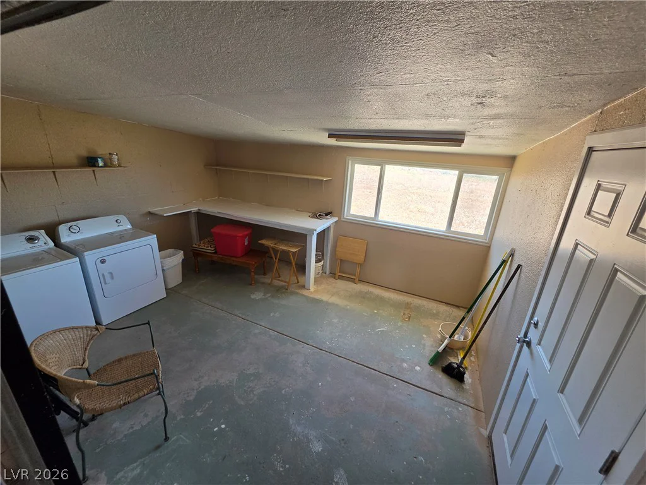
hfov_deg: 106.2
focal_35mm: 13
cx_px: 323
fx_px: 243
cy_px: 242
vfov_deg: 89.9
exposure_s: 1/120
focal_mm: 2.2
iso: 50
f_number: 1.9
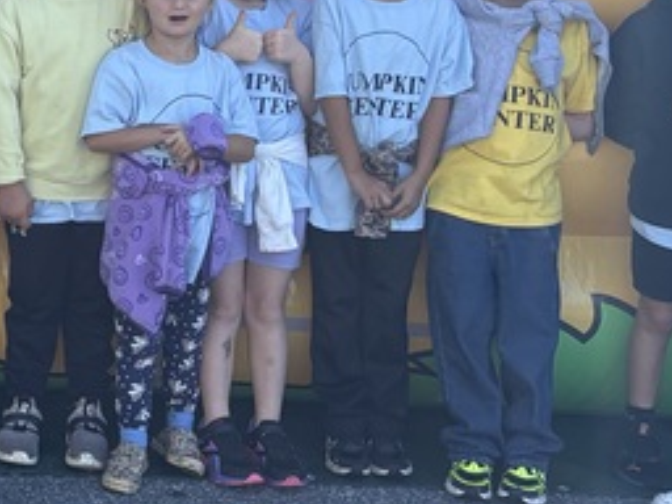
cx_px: -365
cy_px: 3
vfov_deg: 14.0
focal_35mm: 104
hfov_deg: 16.9
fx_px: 2019
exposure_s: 1/708
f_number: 1.6
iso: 50
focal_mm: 5.96
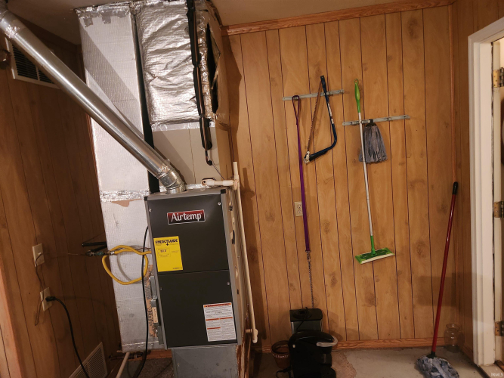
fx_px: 335
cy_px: 189
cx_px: 252
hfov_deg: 73.9
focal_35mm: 23
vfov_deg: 58.9
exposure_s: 1/24
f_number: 1.8
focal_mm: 5.4
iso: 500
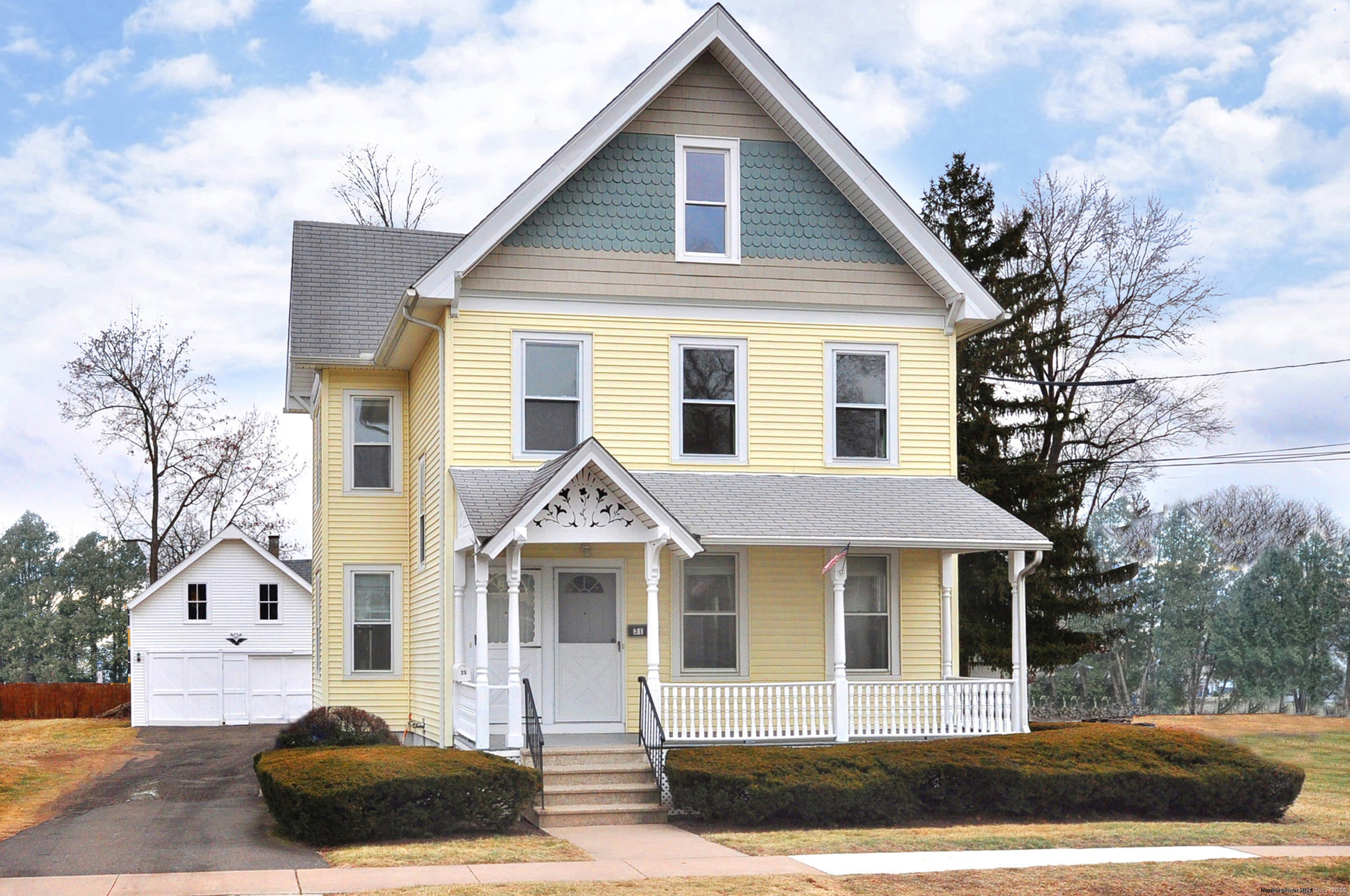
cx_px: 675
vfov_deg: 43.5
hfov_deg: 62.0
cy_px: 448
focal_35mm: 30
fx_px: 1123
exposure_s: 1/500
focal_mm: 20
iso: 640
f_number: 8
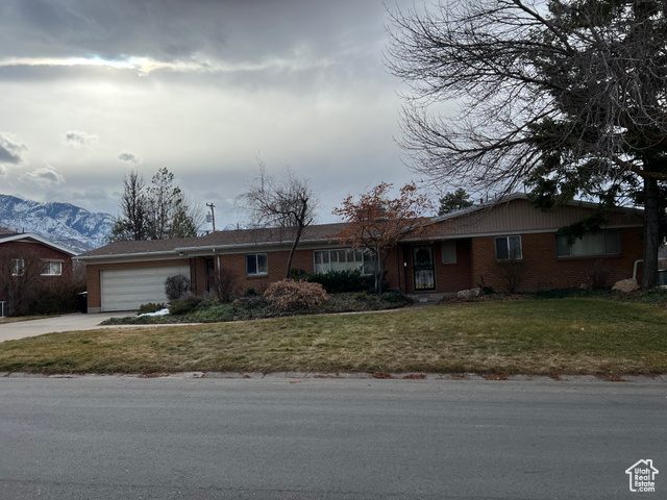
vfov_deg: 53.1
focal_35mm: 26
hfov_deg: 67.3
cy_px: 250
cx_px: 334
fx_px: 501
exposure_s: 1/5319
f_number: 1.5
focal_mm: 5.7
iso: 50
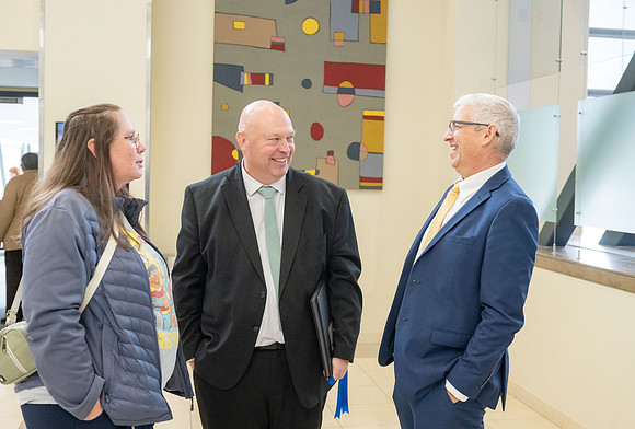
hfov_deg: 42.4
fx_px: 818
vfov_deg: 29.4
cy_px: 206
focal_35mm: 46
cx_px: 335
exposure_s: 1/250
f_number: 4
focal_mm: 44
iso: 3200
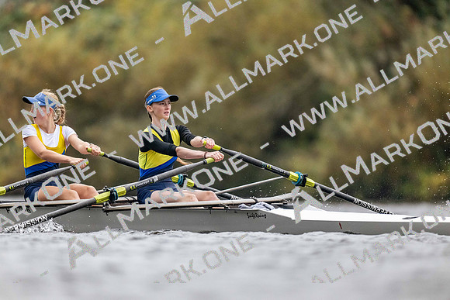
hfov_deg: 3.4
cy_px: 150
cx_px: 225
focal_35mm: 600
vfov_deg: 2.3
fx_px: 7501
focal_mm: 600
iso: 4000
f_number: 4
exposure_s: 1/2500
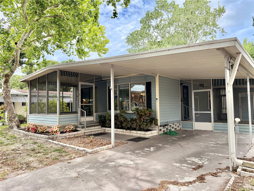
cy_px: 96
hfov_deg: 71.6
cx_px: 127
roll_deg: +1.7
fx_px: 176
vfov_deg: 56.8
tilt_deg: +3.2
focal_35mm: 24
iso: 100
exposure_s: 1/1553
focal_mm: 6.76
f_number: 1.78
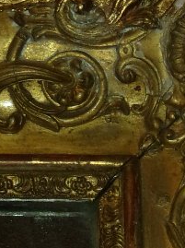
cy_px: 144
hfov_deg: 11.0
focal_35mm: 134
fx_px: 957
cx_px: 43
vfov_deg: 14.7
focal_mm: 5.4
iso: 200
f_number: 3.7
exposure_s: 1/34
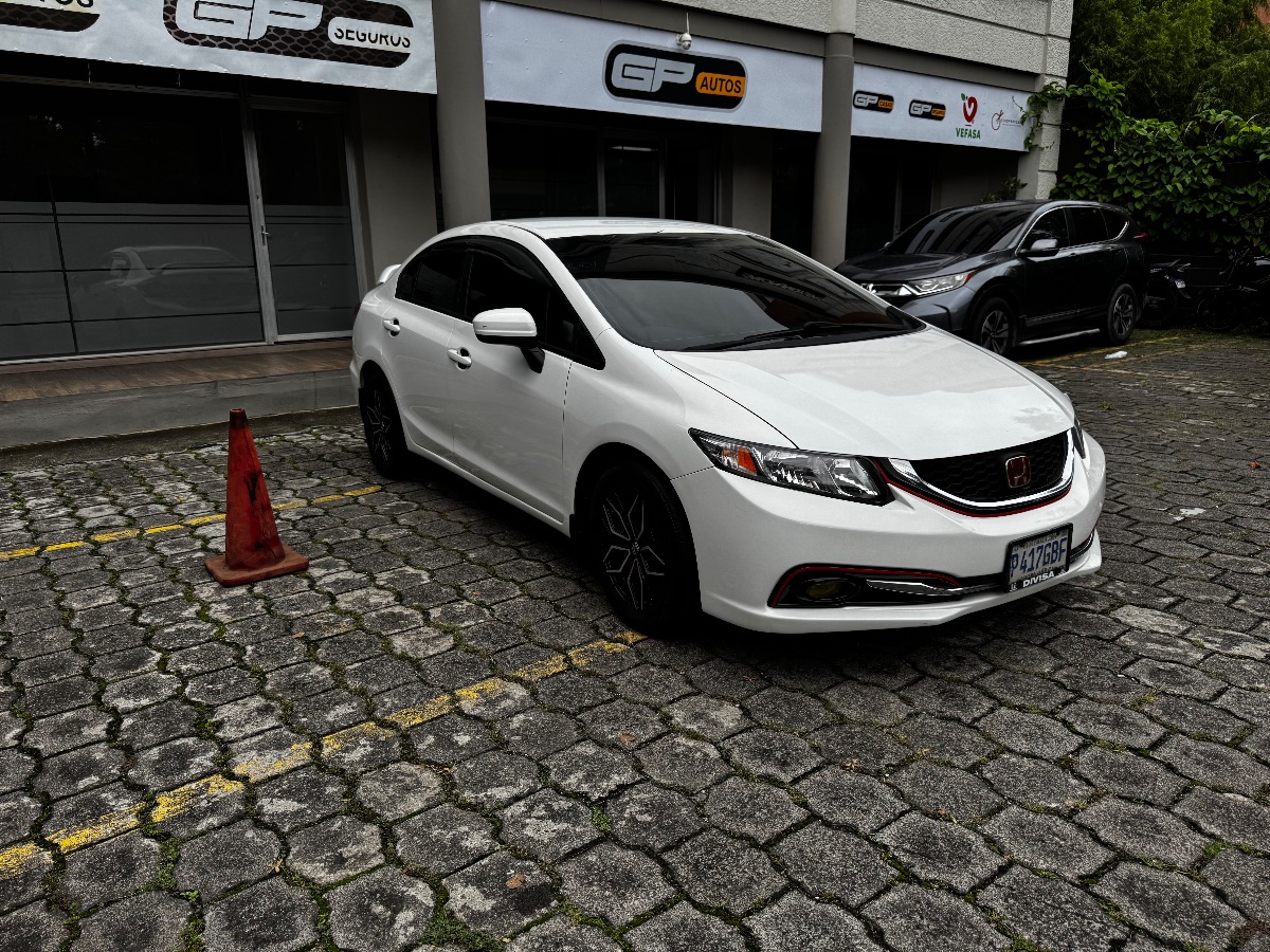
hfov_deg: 71.6
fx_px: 881
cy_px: 476
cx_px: 635
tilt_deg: -13.3
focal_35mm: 24
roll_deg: +1.9
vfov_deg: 56.8
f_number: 1.78
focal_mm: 6.76
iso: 80
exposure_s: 1/2331
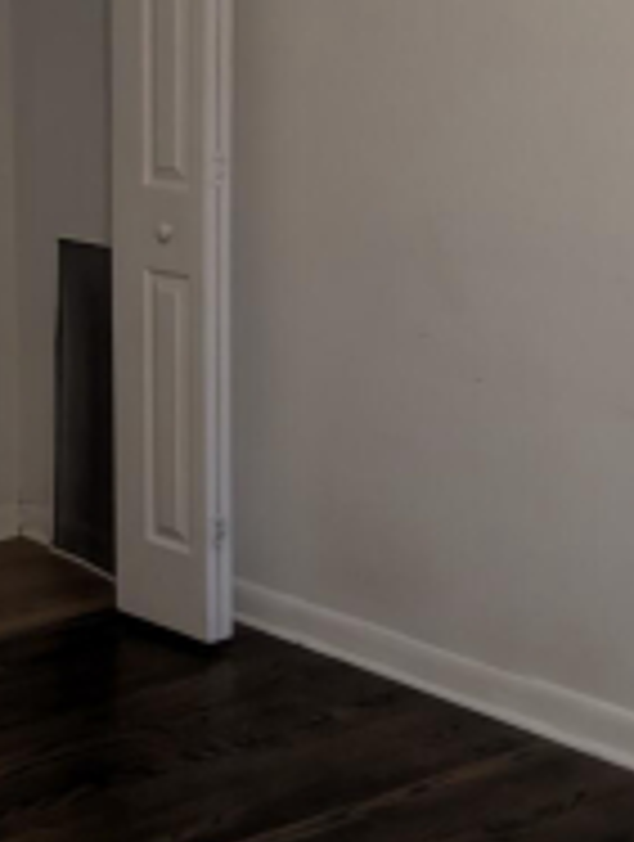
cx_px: -40
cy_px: 342
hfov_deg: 16.9
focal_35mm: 85
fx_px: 2069
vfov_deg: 22.9
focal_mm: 6.9
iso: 74
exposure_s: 1/24
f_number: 1.68
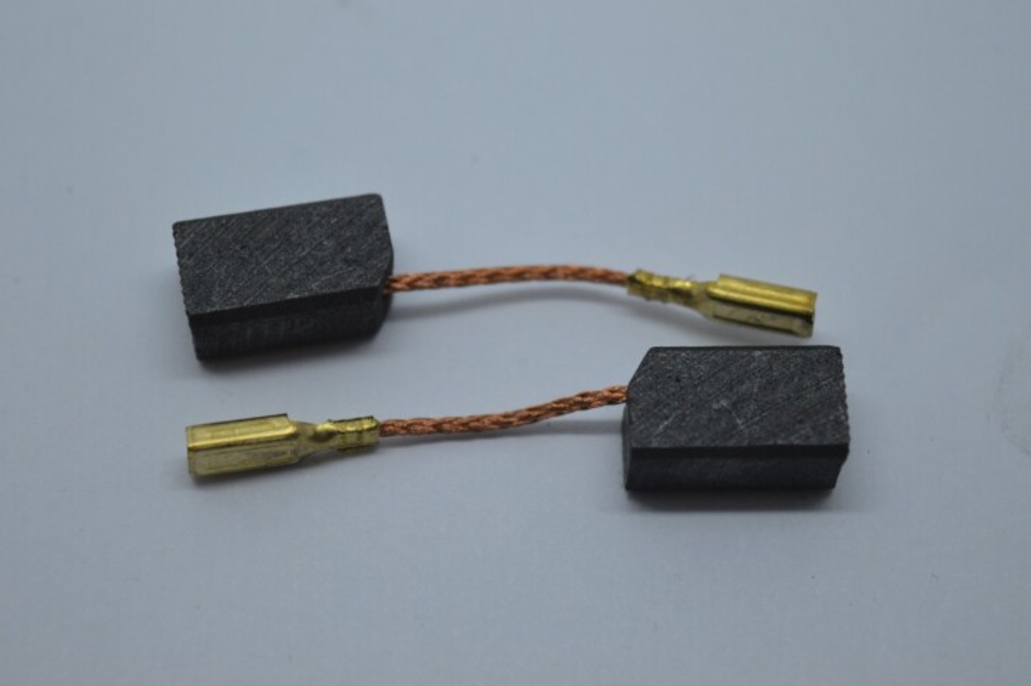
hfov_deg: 24.6
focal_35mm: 82
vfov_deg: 16.5
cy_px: 343
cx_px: 516
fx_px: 2361
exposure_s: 1/125
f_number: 5.6
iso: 320
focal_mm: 55
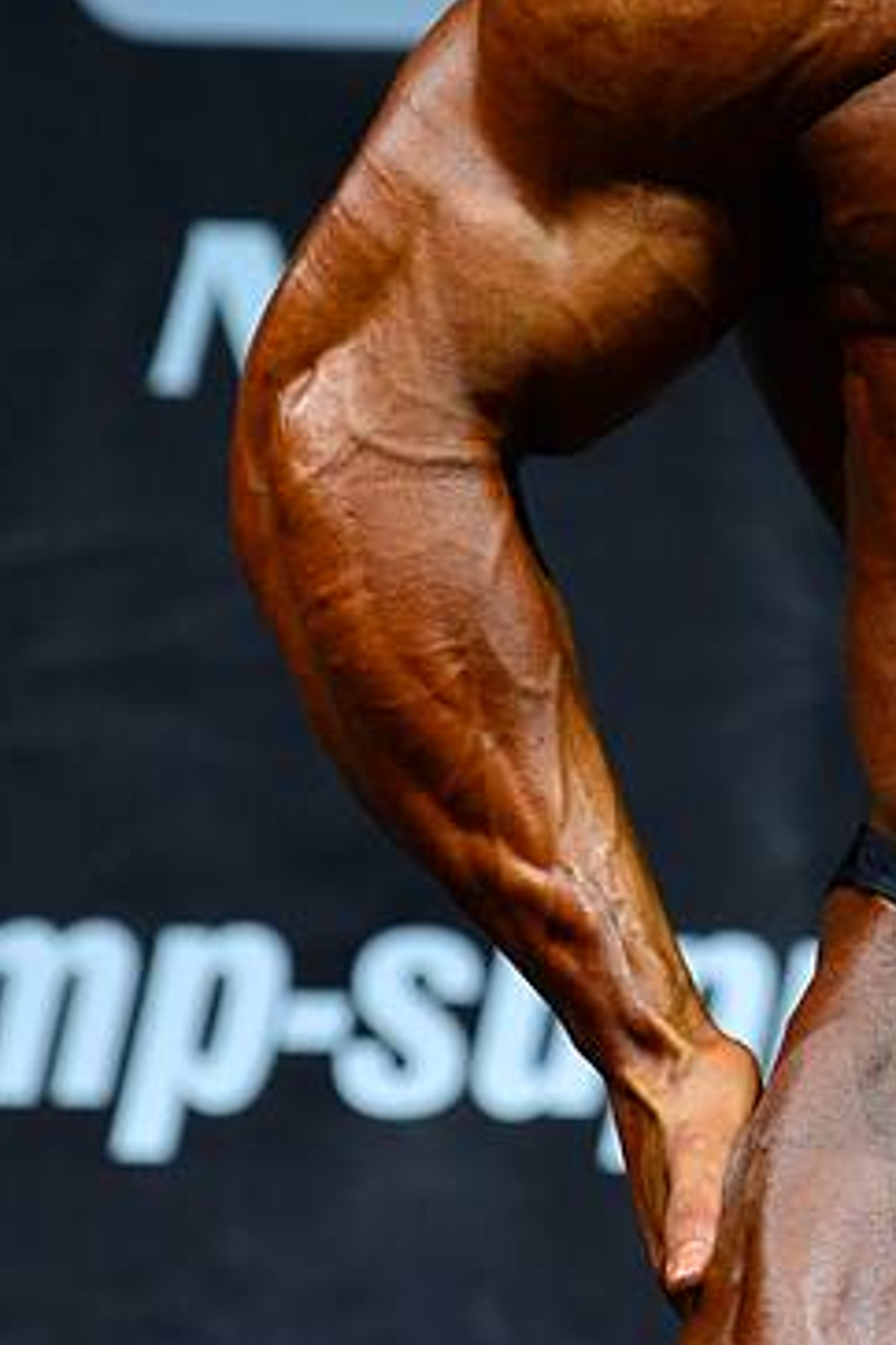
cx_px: 1137
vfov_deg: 3.2
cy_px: 541
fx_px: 24414
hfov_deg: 2.1
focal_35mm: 654
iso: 800
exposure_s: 1/80
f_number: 5.3
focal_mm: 220
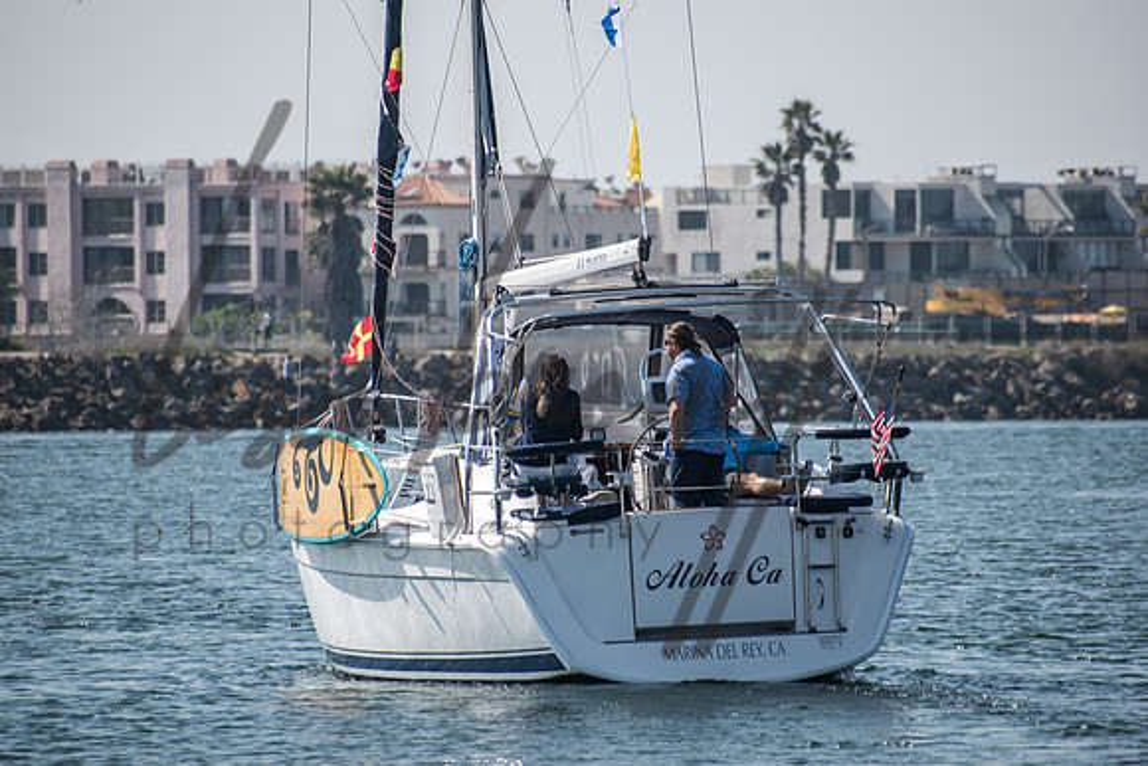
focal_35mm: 450
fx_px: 14353
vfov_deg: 3.1
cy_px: 383
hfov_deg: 4.6
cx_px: 574
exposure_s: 1/320
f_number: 6.3
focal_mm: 300
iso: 100
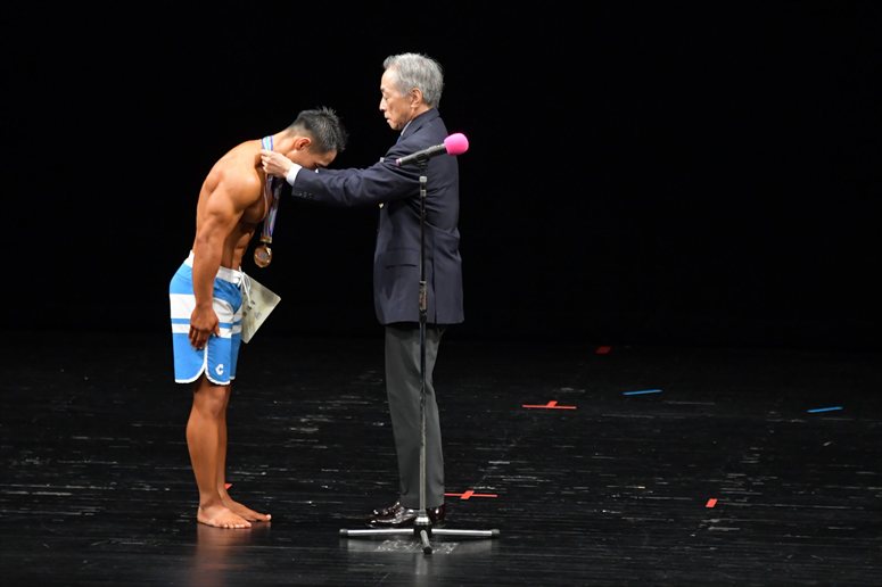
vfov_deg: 5.1
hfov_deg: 7.6
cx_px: 441
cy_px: 294
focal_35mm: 270
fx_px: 6612
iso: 3200
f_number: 5.6
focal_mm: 180
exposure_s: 1/400
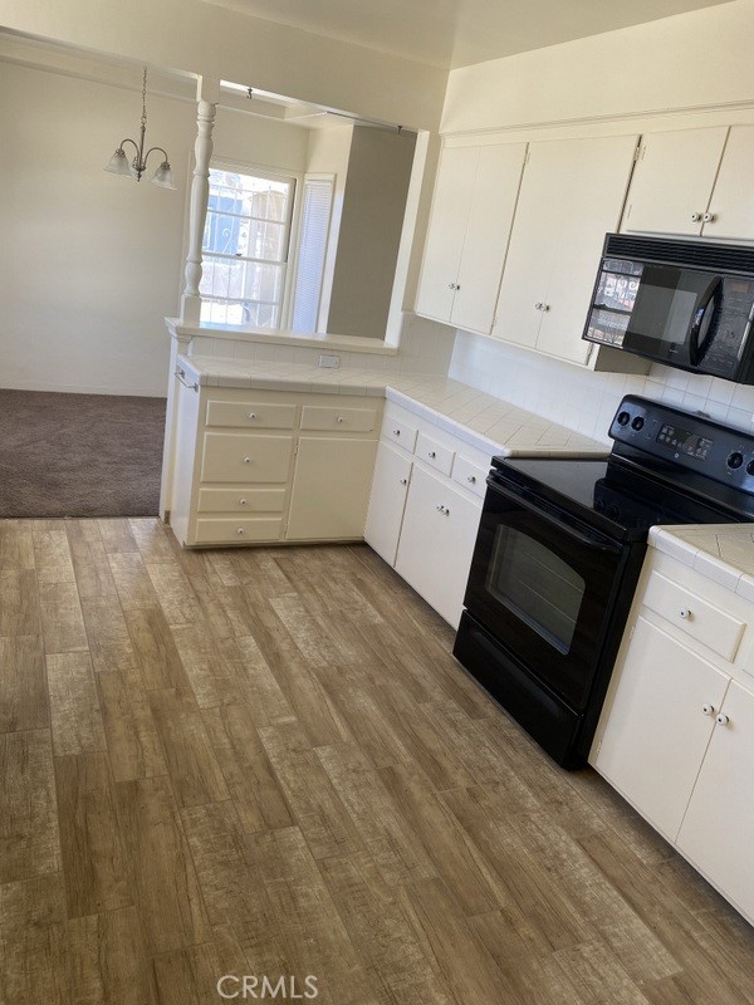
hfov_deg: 53.1
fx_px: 755
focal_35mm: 26
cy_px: 502
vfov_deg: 67.3
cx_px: 377
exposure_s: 1/122
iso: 50
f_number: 1.8
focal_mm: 4.25
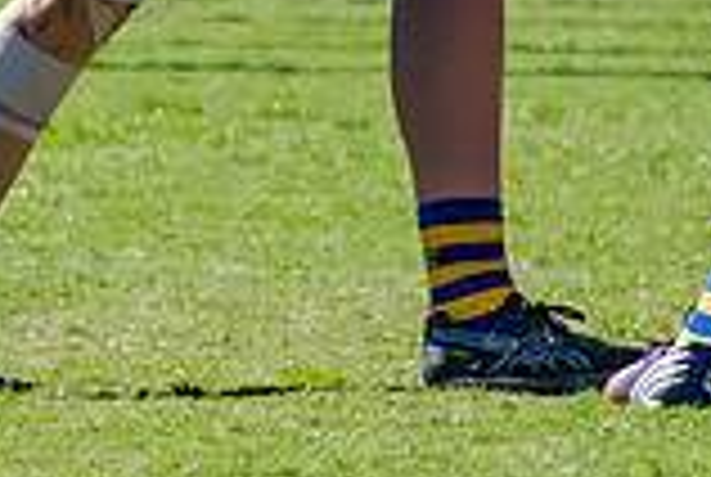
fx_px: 27108
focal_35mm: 1370
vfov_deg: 1.0
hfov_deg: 1.5
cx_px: 1534
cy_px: -106
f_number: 7.1
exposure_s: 1/1600
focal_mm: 170
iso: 800
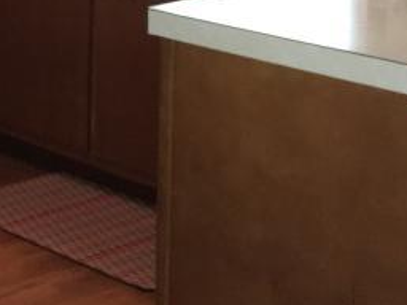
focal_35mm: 116
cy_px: -110
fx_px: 1364
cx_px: -129
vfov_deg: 12.3
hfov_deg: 16.1
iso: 200
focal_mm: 4.15
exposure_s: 1/16
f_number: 2.2
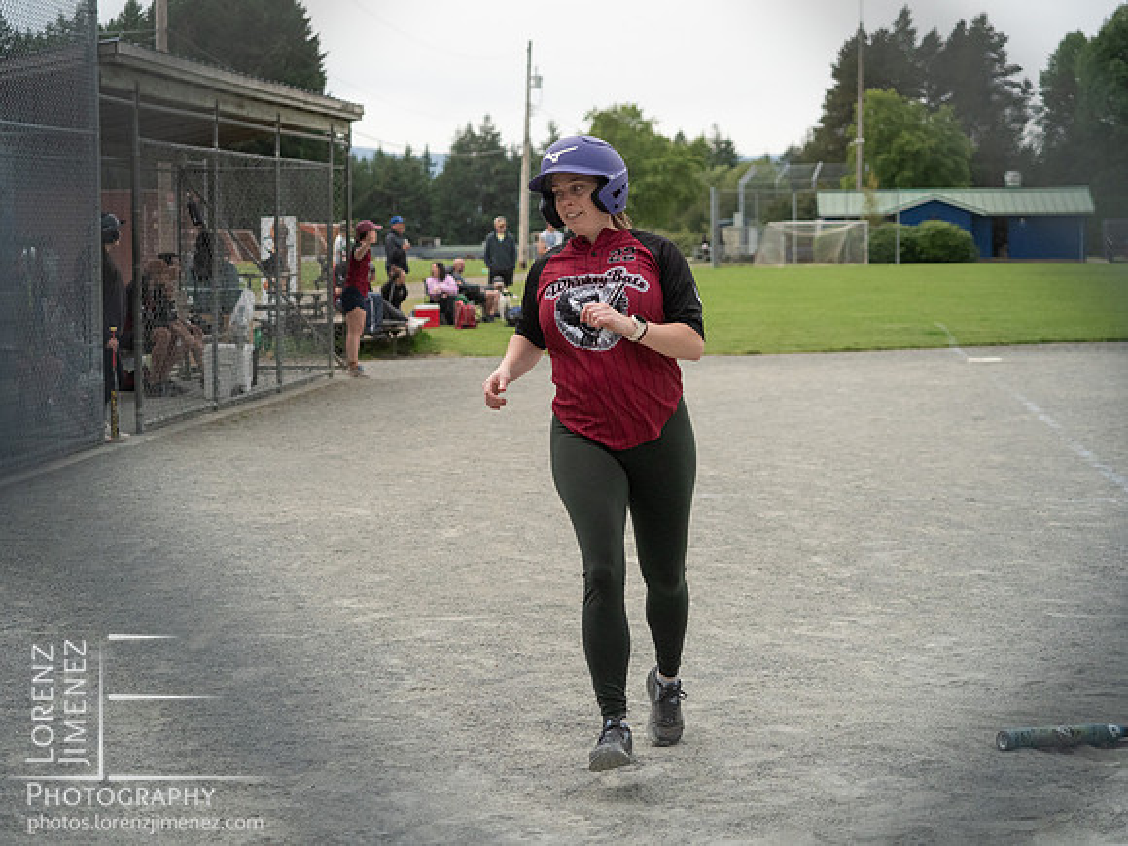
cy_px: 423
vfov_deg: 20.2
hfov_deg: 26.7
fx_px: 2376
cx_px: 564
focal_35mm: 73
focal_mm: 36
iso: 1000
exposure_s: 1/1600
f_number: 2.8
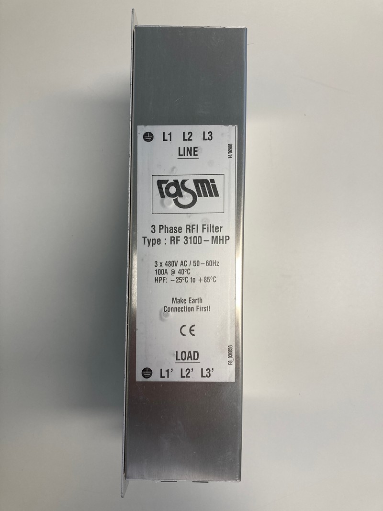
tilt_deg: -87.3
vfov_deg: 63.4
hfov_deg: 49.7
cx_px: 192
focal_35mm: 28
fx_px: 413
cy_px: 256
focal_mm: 3.99
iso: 32
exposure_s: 1/100
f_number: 1.8
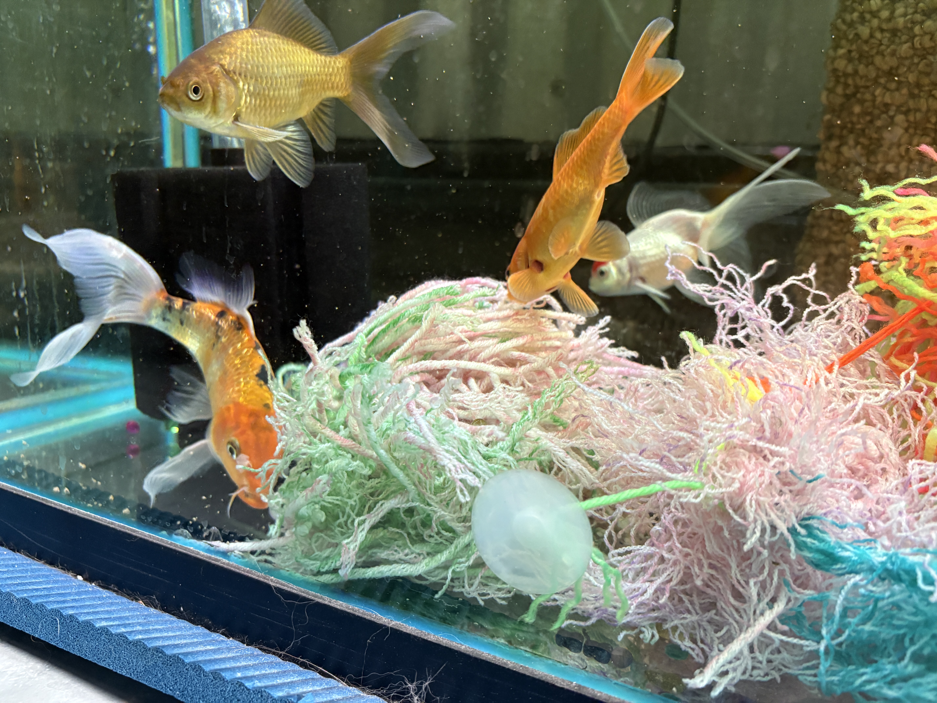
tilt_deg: -12.7
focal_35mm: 26
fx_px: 704
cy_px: 352
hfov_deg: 67.3
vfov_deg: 53.1
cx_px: 468
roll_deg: -3.2
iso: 320
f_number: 1.6
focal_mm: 5.96
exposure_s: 1/60
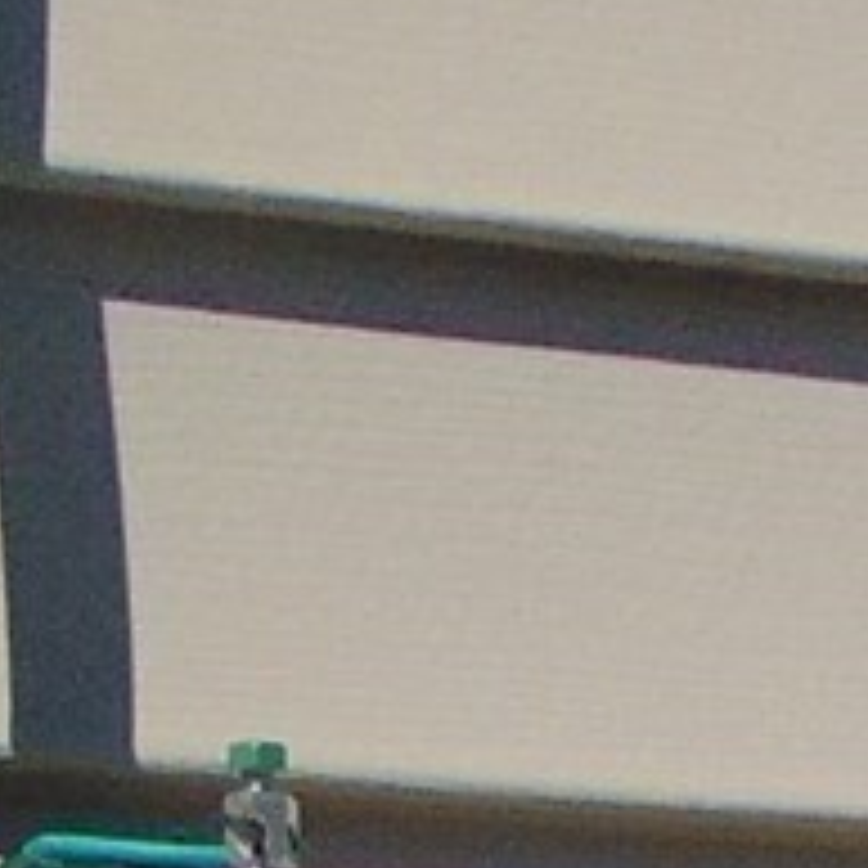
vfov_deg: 6.5
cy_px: 3040
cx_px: 1408
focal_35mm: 234
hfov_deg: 7.3
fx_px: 6638
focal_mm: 4.5
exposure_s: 1/250
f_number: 7.7
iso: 80
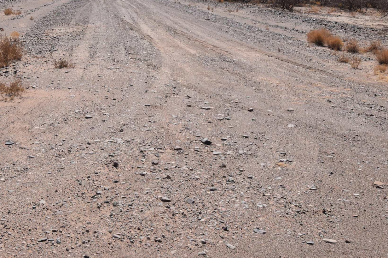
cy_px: 27
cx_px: 103
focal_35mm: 56
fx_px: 603
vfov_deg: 23.6
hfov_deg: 35.0
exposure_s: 1/500
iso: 200
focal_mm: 20
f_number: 11
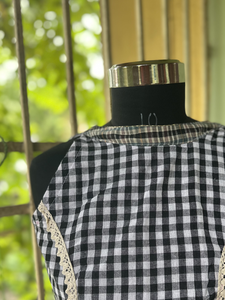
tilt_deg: -6.0
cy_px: 193
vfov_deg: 53.2
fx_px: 295
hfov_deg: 41.2
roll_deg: +1.3
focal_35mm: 34
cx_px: 151
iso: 200
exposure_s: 1/121
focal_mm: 6.86
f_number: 1.78
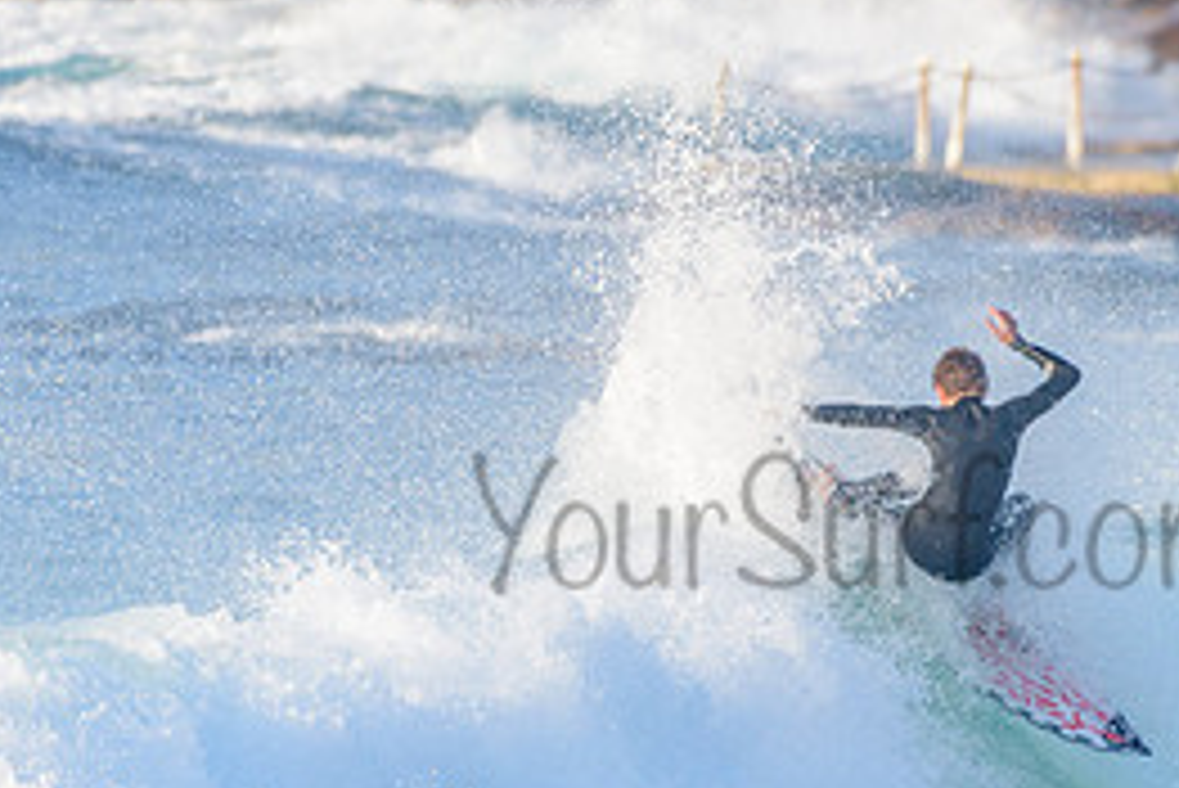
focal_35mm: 1108
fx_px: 36305
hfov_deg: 1.9
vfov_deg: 1.2
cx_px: 936
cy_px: 484
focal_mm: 500
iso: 560
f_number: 5.6
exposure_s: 1/2000
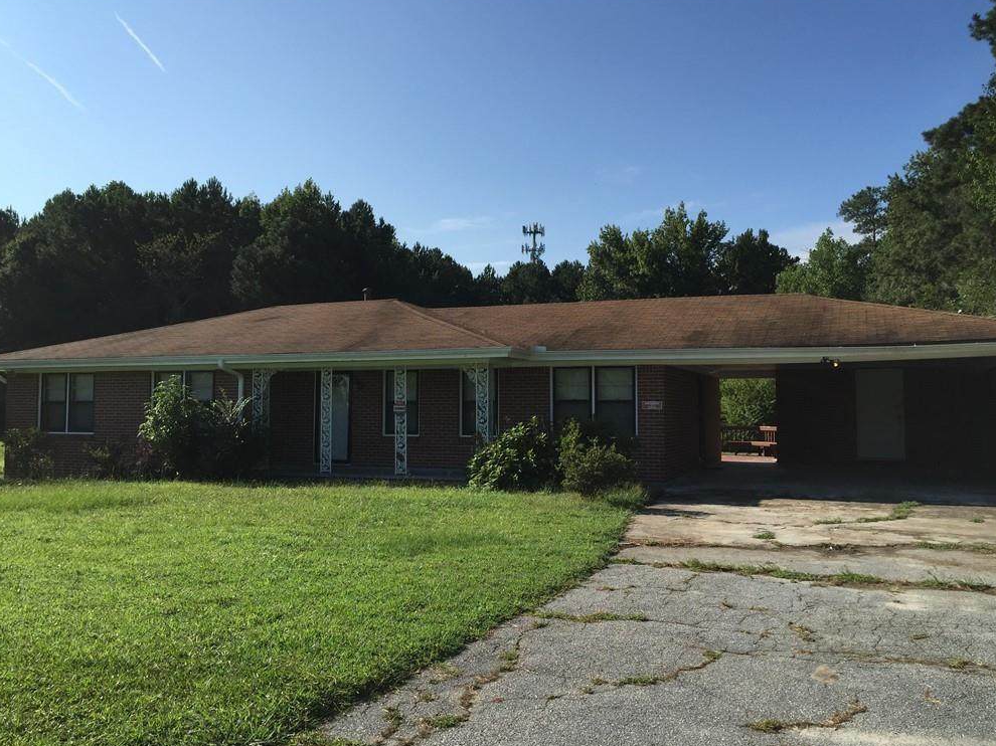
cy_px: 373
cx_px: 490
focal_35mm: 30
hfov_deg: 60.0
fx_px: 863
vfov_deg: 46.8
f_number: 2.2
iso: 32
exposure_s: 1/2083
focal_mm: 4.15
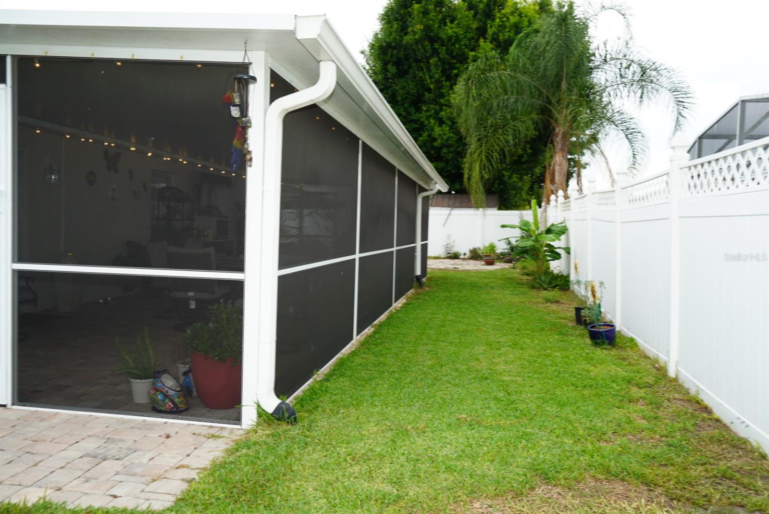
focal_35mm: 28
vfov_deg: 46.5
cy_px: 257
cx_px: 384
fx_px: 598
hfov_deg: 65.4
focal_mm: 28
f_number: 5.6
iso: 100
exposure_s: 1/100
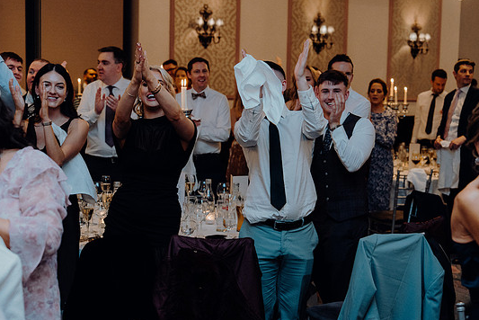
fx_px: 825
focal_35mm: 62
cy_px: 161
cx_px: 258
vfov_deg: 21.9
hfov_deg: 32.3
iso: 2500
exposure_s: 1/160
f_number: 3.5
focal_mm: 57
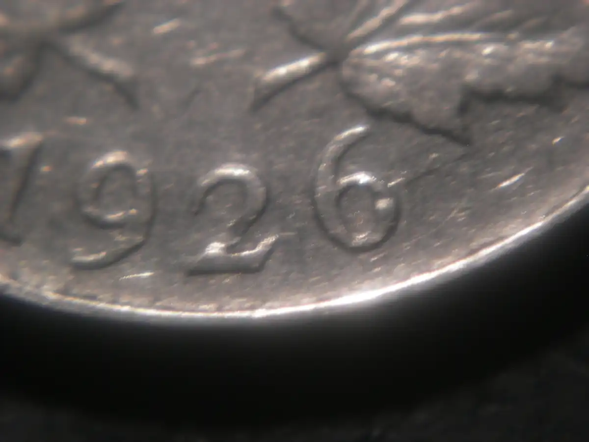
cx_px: 294
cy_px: 221
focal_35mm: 126
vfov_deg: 11.8
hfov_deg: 15.6
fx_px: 2144
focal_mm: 26.3
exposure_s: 1/9.7
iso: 64
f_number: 5.2
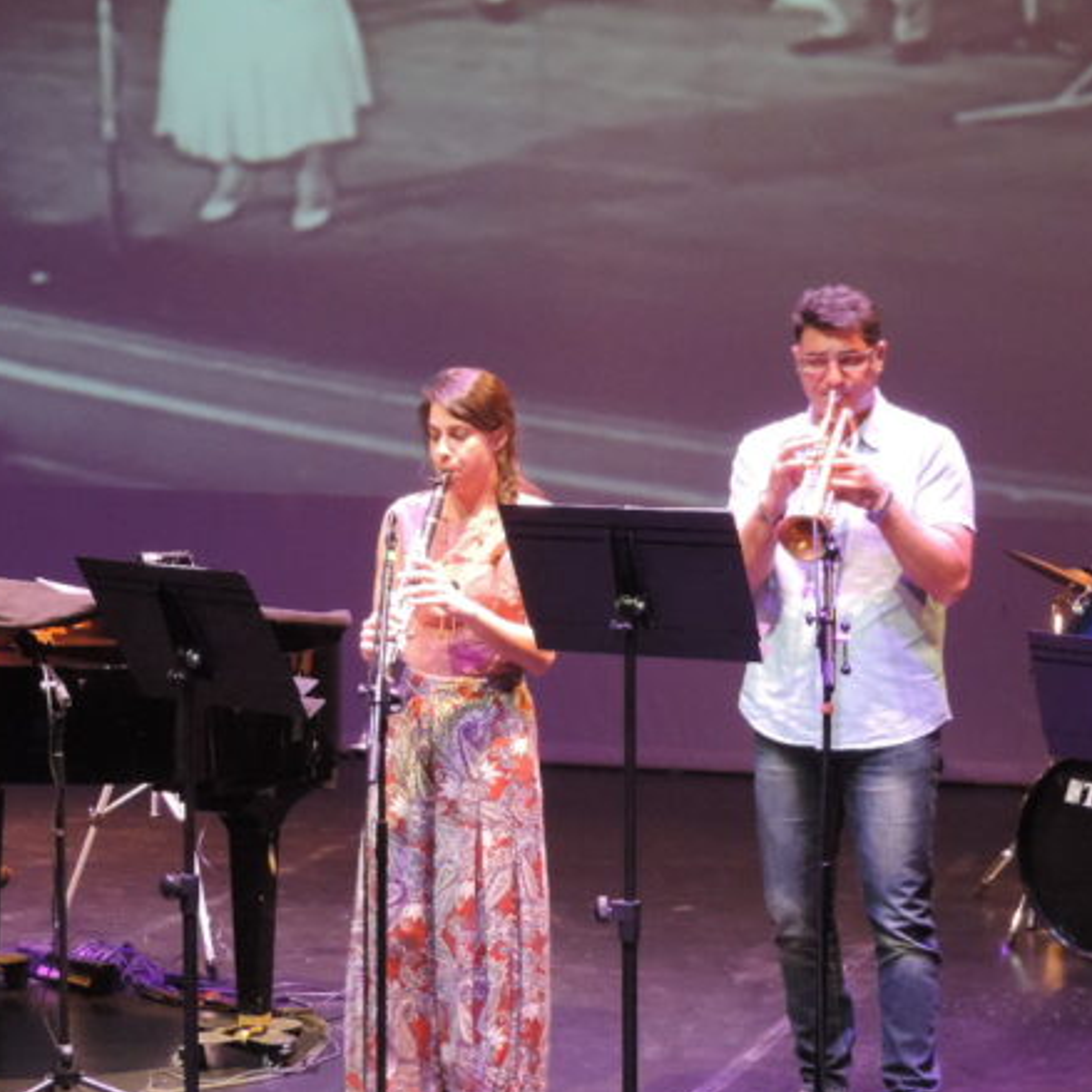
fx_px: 3462
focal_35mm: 97
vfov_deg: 17.9
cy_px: 450
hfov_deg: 17.9
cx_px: 525
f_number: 3.5
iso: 640
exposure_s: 1/13
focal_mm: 8.3
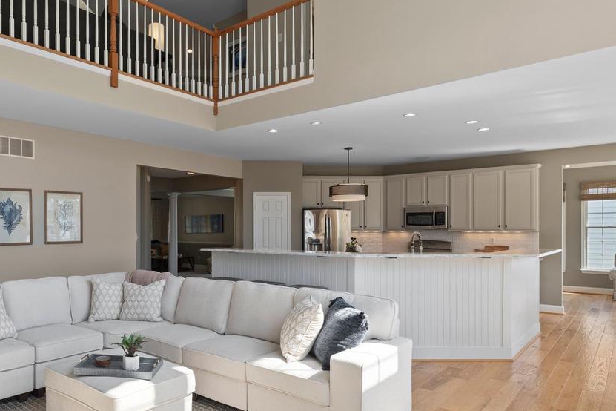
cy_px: 225
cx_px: 192
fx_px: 445
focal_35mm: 26
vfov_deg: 49.5
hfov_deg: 67.0
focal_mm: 10
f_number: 7.1
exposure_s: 1/10
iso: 200
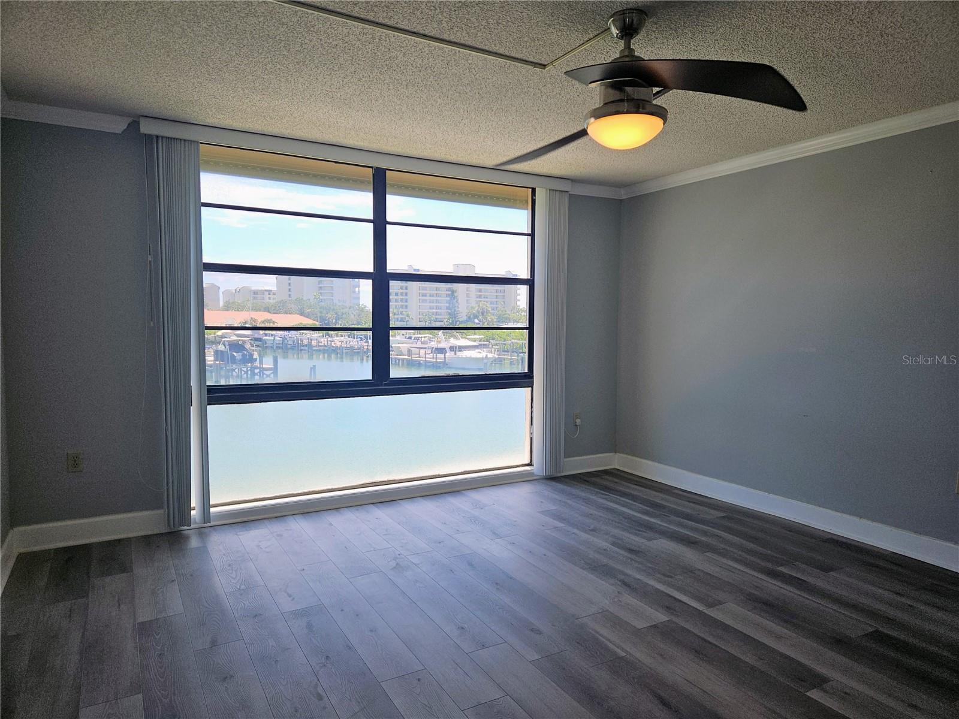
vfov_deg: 58.9
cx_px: 480
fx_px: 637
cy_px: 360
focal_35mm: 23
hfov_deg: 73.9
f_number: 1.8
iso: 25
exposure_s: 1/284
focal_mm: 5.4
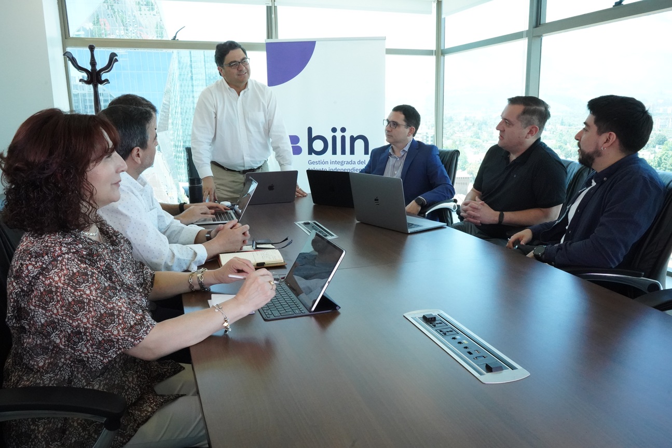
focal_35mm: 28
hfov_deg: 65.5
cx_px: 336
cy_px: 224
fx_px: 523
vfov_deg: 46.4
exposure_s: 1/320
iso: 12800
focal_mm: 28
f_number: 18
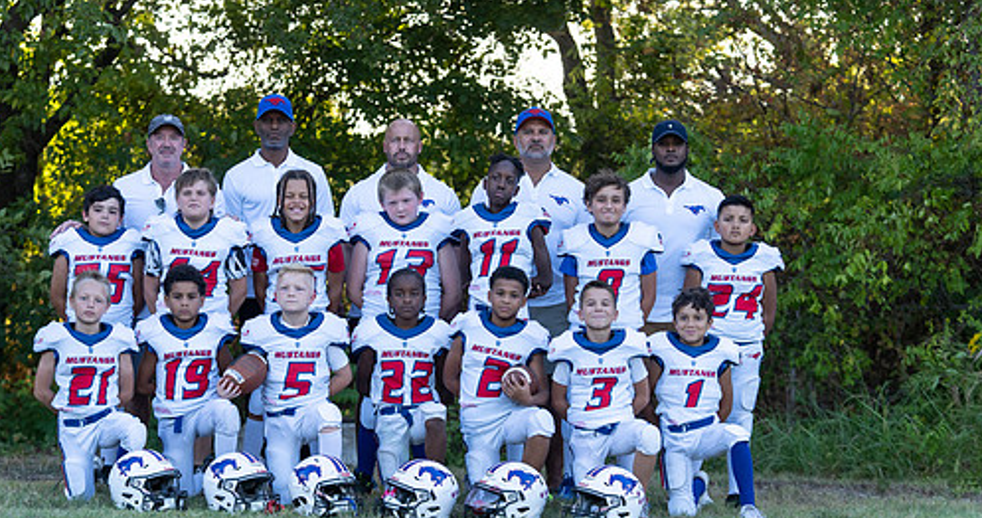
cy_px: 309
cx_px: 449
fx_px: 2848
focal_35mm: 111
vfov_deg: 10.4
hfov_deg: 19.6
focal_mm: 85
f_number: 3.5
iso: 250
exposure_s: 1/320
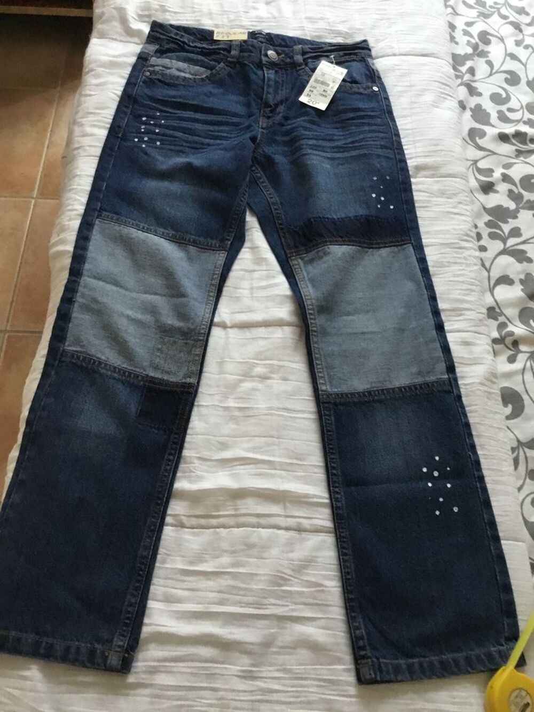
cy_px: 356
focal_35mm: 31
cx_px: 267
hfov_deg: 45.4
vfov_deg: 58.3
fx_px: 638
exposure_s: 1/25
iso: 250
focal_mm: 3.3
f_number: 2.4
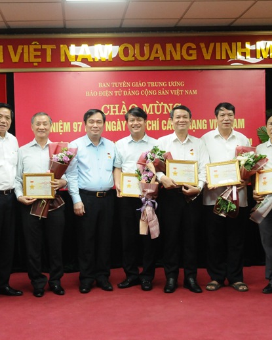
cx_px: 115
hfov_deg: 29.1
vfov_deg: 36.0
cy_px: 173
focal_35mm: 52
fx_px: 523
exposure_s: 1/100
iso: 1600
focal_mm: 24
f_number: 4.5
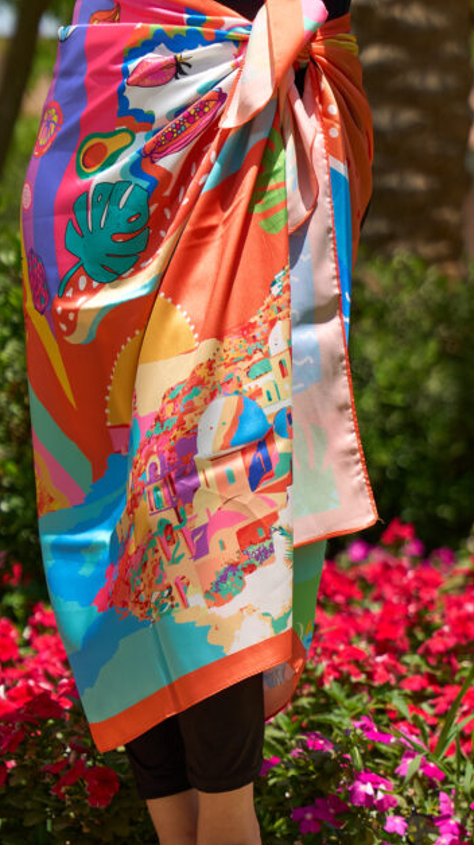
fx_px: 3536
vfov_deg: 13.6
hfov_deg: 7.7
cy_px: 497
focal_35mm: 158
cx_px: 159
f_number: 2.8
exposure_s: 1/5000
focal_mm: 70
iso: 400
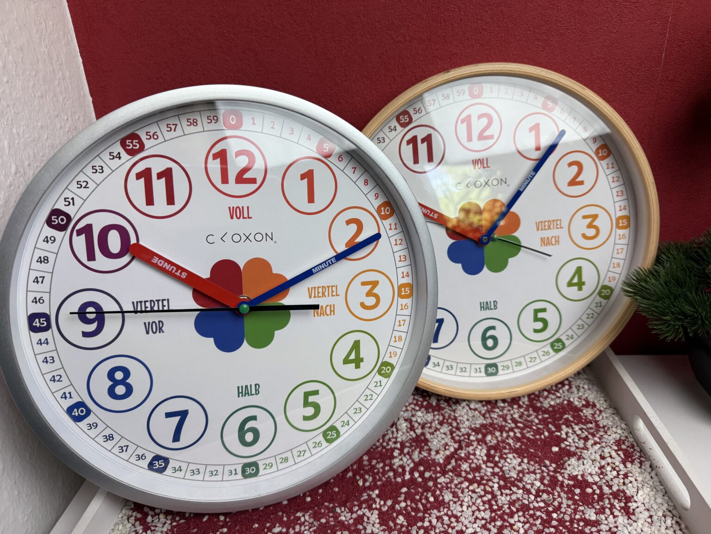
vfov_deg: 56.8
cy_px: 267
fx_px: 493
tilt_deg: -23.5
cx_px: 356
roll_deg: +3.4
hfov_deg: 71.6
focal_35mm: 24
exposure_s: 1/121
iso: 64
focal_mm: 6.76
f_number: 1.78
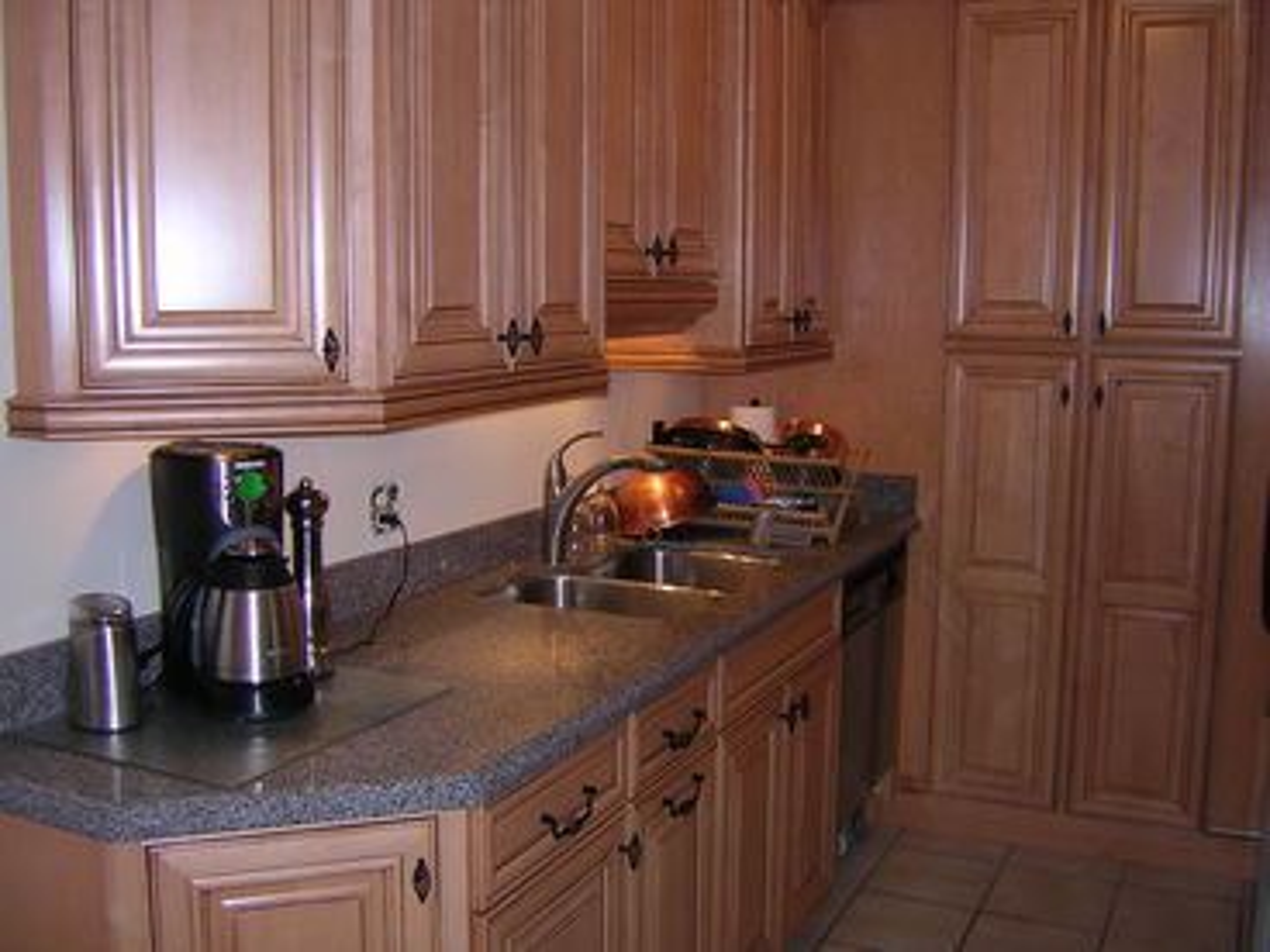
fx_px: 1321
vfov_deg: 39.7
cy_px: 476
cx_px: 635
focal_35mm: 36
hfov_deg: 51.4
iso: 106
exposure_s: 1/60.1
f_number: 2.6
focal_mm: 4.7
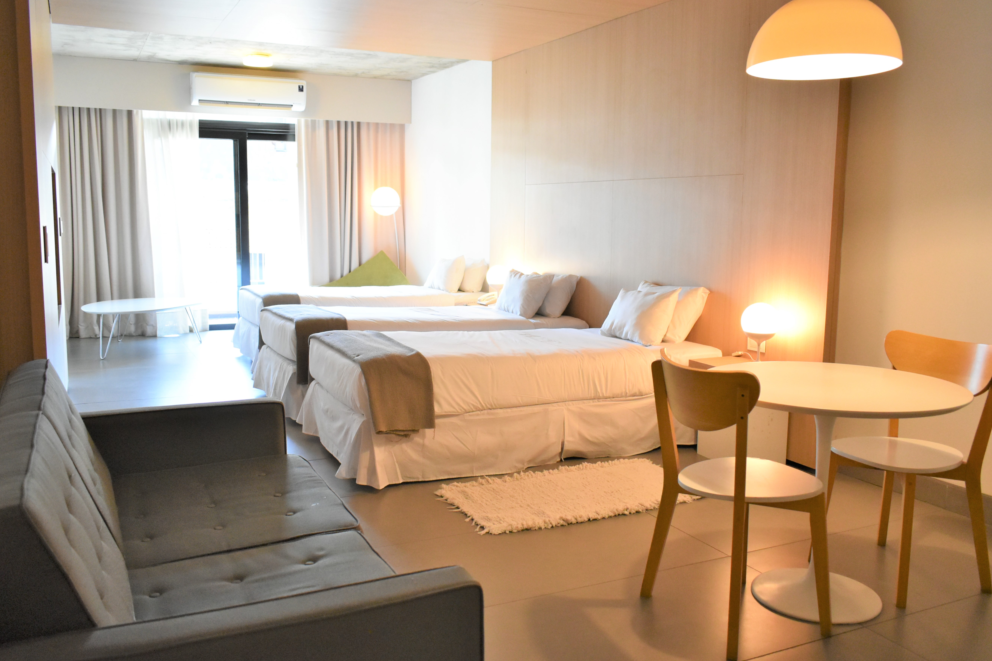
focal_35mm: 28
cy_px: 323
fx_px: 771
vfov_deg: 46.4
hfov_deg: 65.5
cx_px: 483
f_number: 3.5
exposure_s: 1/125
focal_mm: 18
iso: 2000
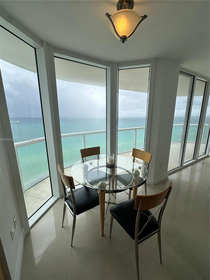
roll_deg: -0.3
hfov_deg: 85.7
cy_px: 140
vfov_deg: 102.1
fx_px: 113
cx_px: 105
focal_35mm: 14
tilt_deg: -12.0
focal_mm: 2.22
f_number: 2.2
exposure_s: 1/754
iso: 40
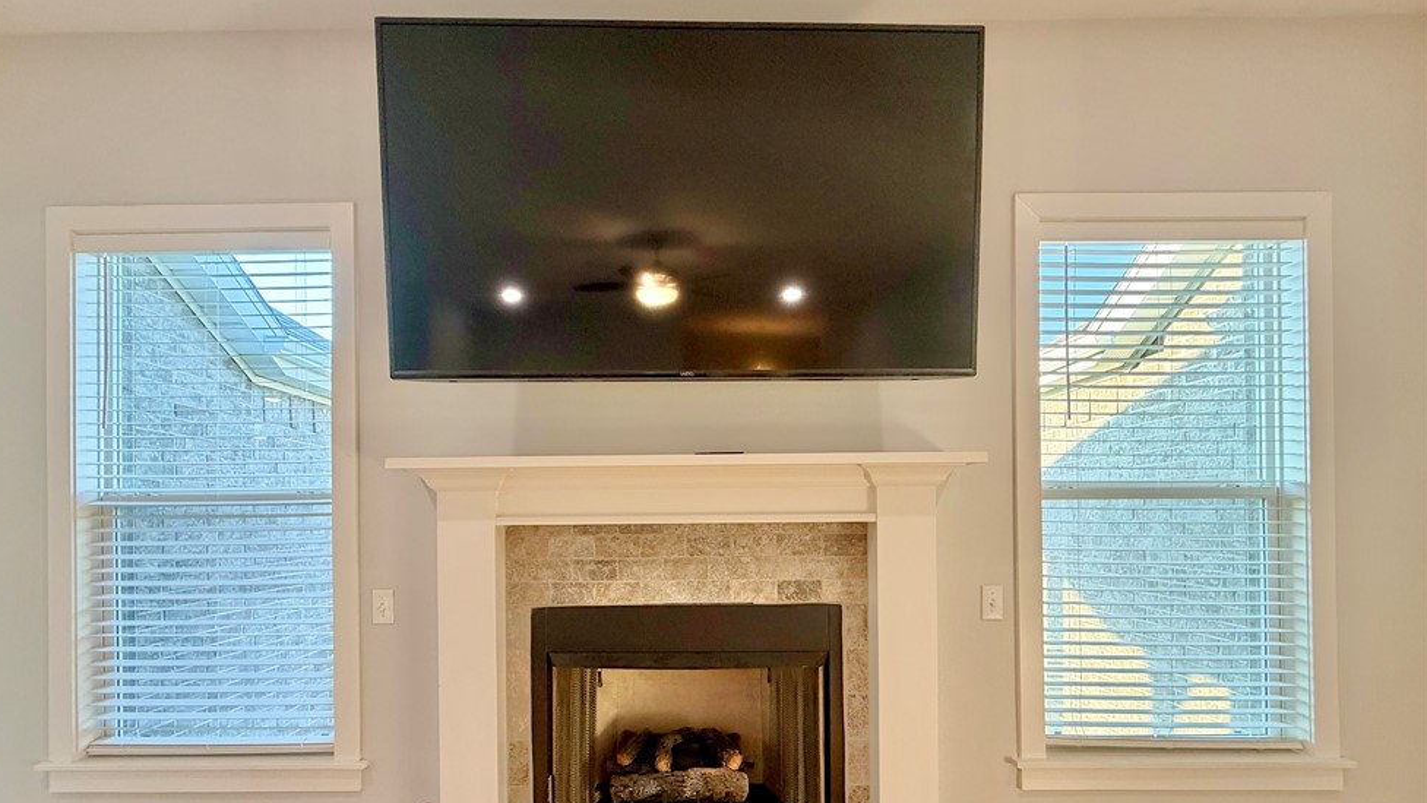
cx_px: 681
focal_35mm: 16
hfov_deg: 99.3
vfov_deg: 65.8
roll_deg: +1.1
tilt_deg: -0.1
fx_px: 605
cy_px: 513
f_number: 2.2
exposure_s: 1/120
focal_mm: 2.22
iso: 200
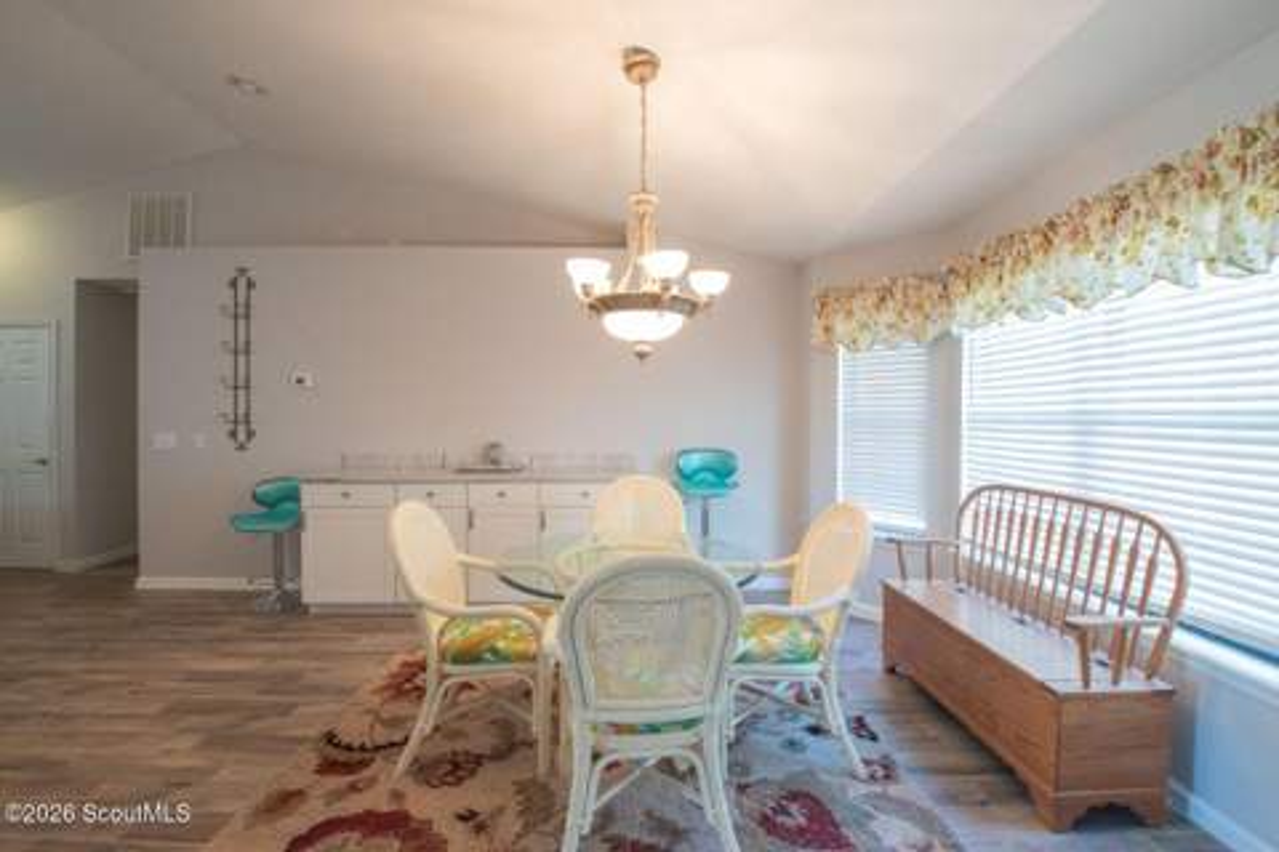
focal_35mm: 15
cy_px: 426
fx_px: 533
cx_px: 640
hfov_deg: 100.4
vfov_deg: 77.3
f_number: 9
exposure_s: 1/13
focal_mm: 10
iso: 1250
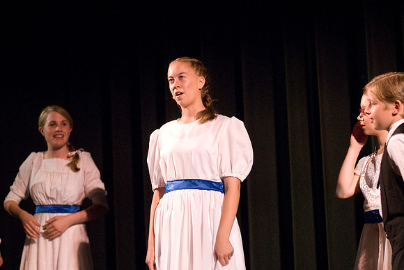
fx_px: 1348
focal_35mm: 120
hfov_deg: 17.0
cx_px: 202
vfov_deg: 11.4
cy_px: 135
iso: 1600
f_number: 2.8
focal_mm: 80
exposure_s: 1/100
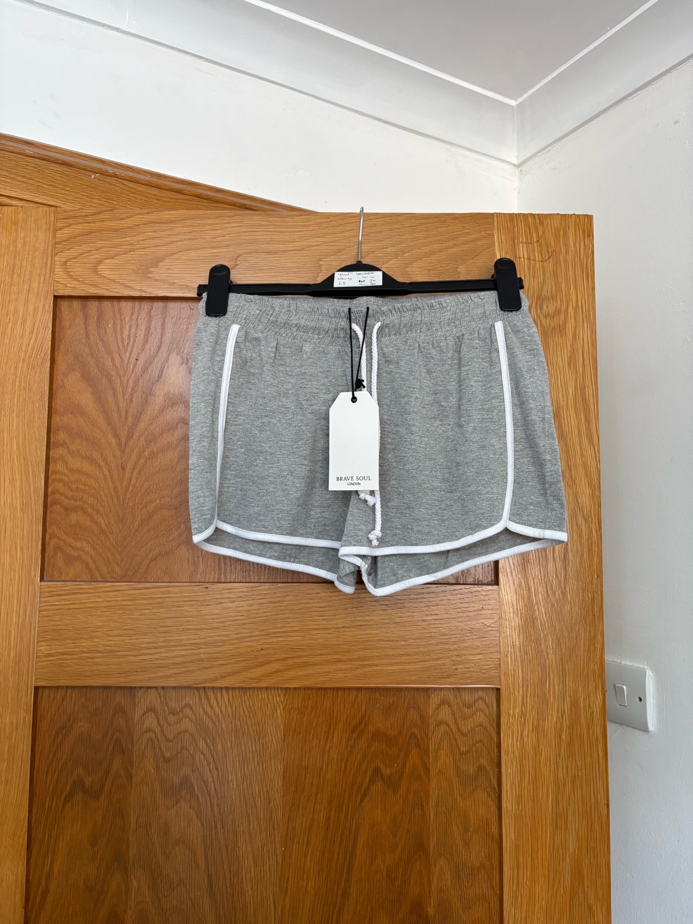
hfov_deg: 53.1
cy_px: 462
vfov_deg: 67.3
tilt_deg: +5.8
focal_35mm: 26
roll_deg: -0.7
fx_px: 694
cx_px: 346
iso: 125
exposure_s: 1/122
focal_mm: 5.96
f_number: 1.6
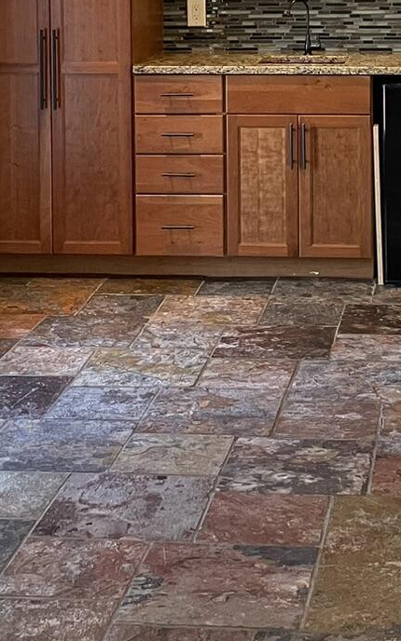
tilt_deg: -1.0
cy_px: -34
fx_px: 1434
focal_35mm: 82
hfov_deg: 15.8
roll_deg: +1.1
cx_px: 327
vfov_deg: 23.9
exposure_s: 1/60
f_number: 1.6
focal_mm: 4.2
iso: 160
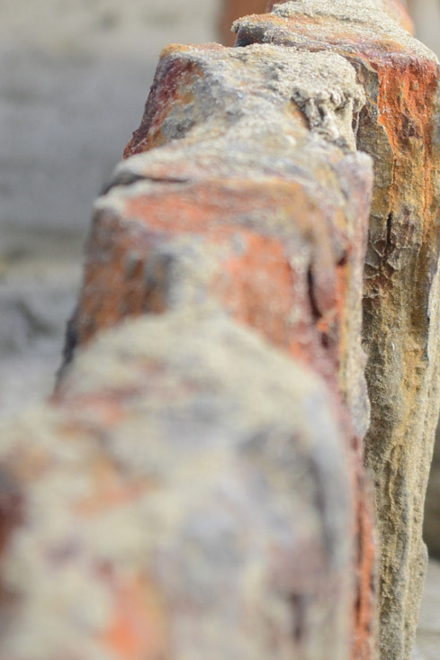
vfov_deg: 11.4
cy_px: 153
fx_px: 3300
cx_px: 458
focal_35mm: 180
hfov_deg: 7.6
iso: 400
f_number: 5.6
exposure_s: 1/500
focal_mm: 55
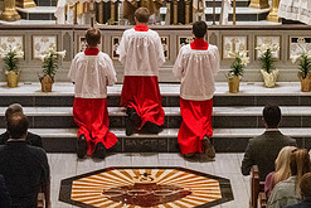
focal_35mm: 170
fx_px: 1469
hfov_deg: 12.1
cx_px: 196
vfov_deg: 8.1
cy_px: 32
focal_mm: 70
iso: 5000
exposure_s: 1/60
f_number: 11
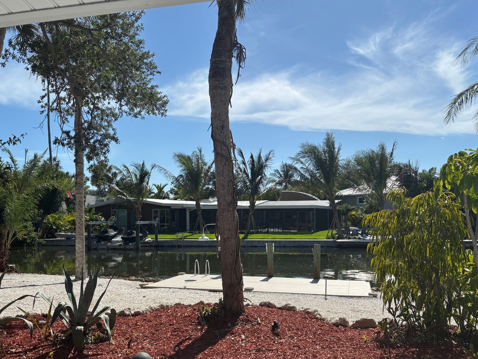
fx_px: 442
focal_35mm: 32
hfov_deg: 56.8
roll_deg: +0.7
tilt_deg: +0.3
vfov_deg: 43.9
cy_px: 218
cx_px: 228
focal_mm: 5.96
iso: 50
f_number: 1.6
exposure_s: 1/5618
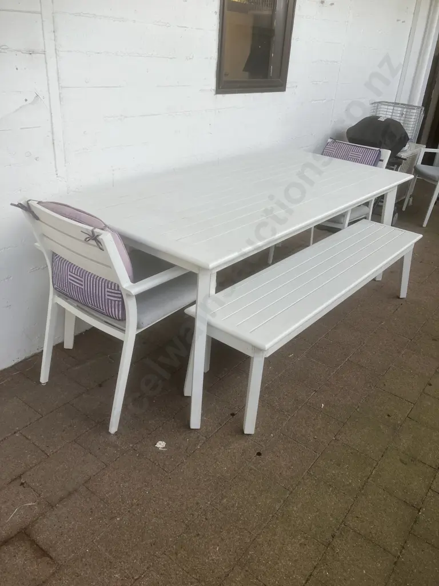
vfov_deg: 63.4
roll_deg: -4.0
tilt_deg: -26.1
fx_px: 473
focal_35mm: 28
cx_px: 220
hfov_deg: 49.7
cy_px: 293
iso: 32
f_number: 1.8
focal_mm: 3.99
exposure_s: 1/121
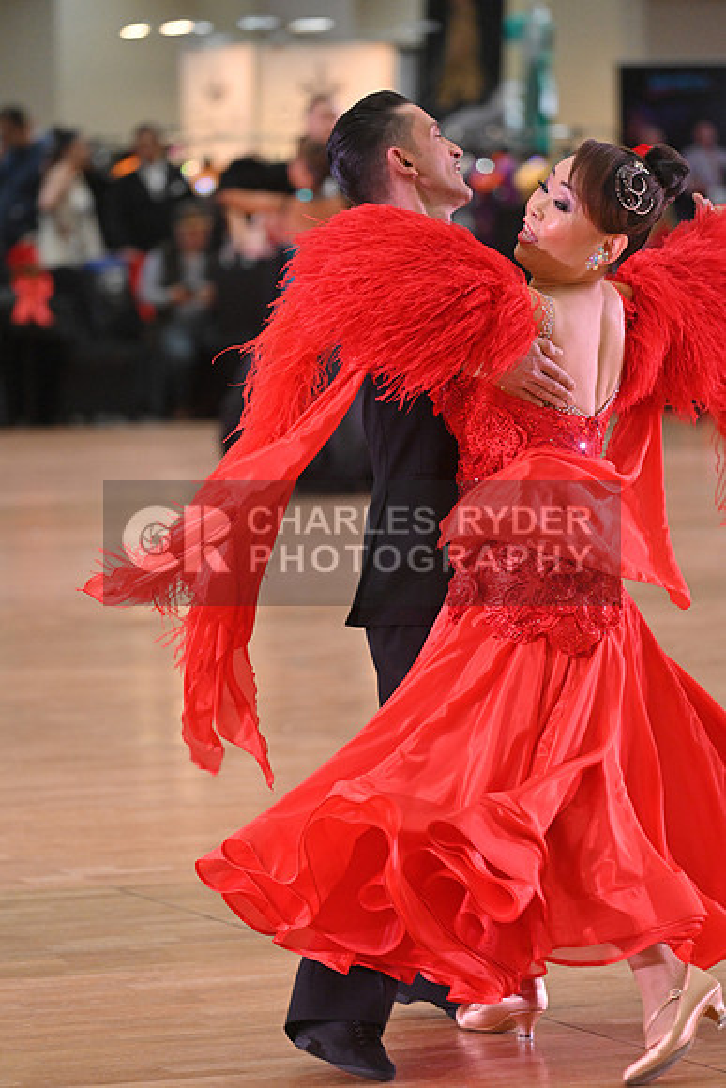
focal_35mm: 185
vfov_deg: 11.1
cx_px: 363
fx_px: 5592
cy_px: 544
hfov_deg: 7.4
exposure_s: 1/400
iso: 3200
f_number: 5
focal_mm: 185
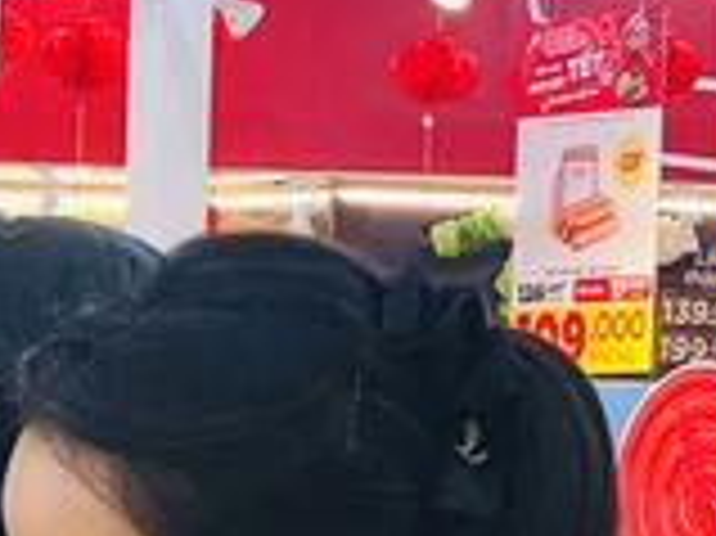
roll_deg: +0.5
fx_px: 5415
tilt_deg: -3.9
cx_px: -950
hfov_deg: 7.2
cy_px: 815
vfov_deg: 5.6
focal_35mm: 262
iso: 50
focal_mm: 6
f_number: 2
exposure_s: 1/100
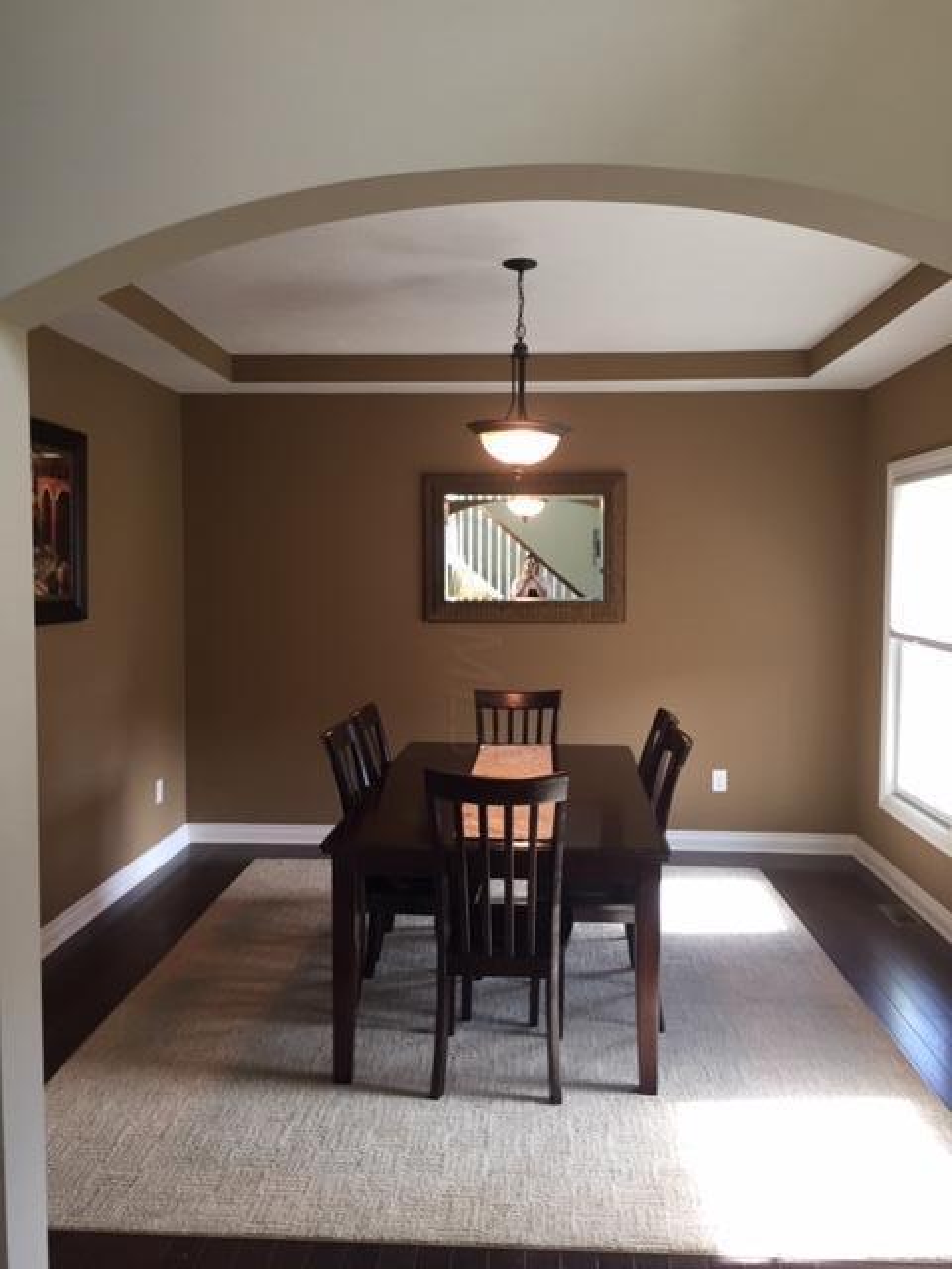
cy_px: 634
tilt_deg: -3.6
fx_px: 1063
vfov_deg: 61.7
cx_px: 476
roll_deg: -0.5
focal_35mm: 29
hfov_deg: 48.2
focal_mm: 4.15
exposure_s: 1/30
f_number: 2.2
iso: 80
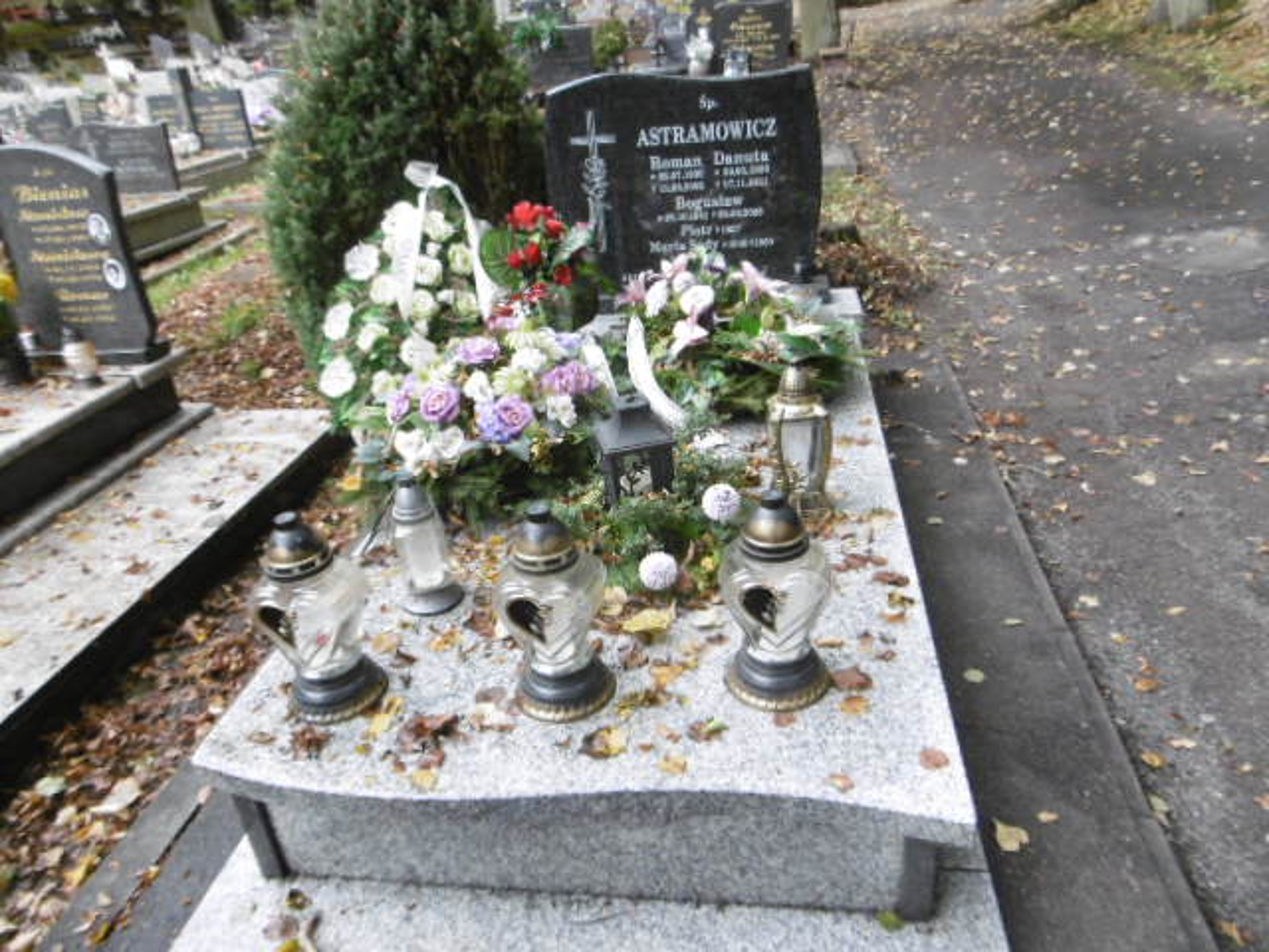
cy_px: 476
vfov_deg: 56.8
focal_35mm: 24
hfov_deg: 71.6
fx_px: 880
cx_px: 634
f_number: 3.1
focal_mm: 4.3
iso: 320
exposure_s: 1/60
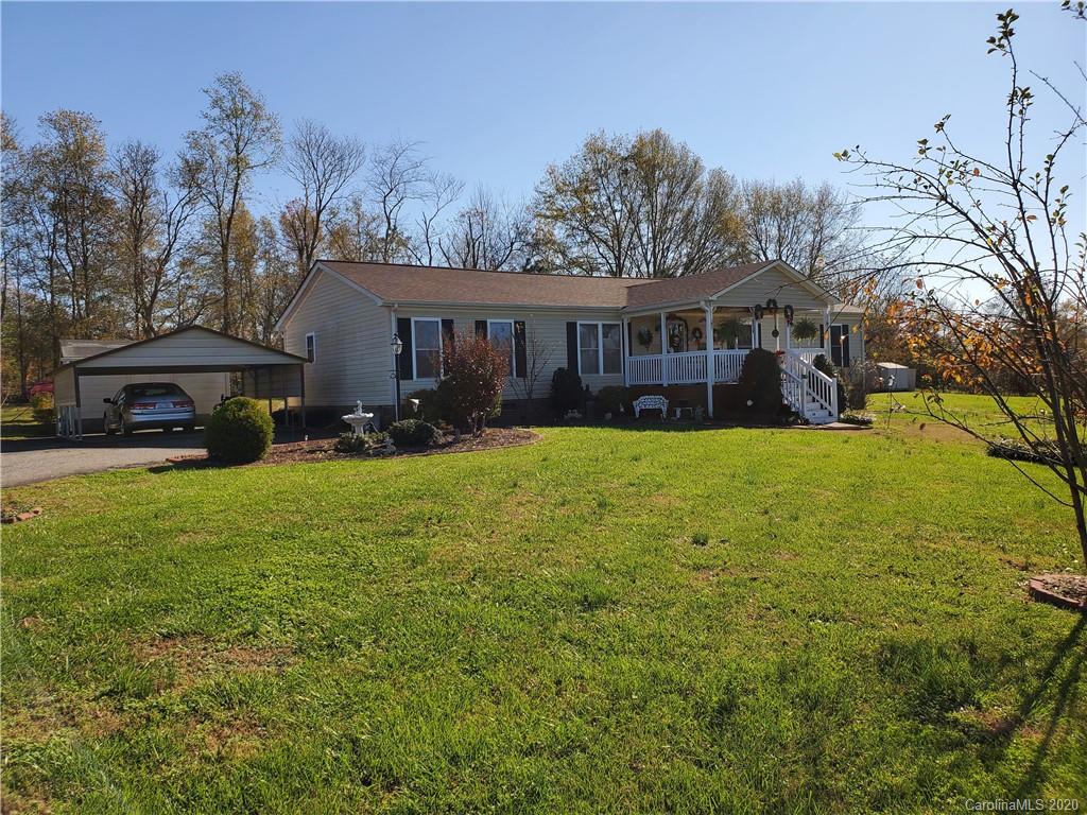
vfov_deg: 53.1
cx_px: 544
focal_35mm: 26
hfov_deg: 67.3
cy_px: 408
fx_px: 816
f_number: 2.4
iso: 50
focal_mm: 4.3
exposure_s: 1/1934
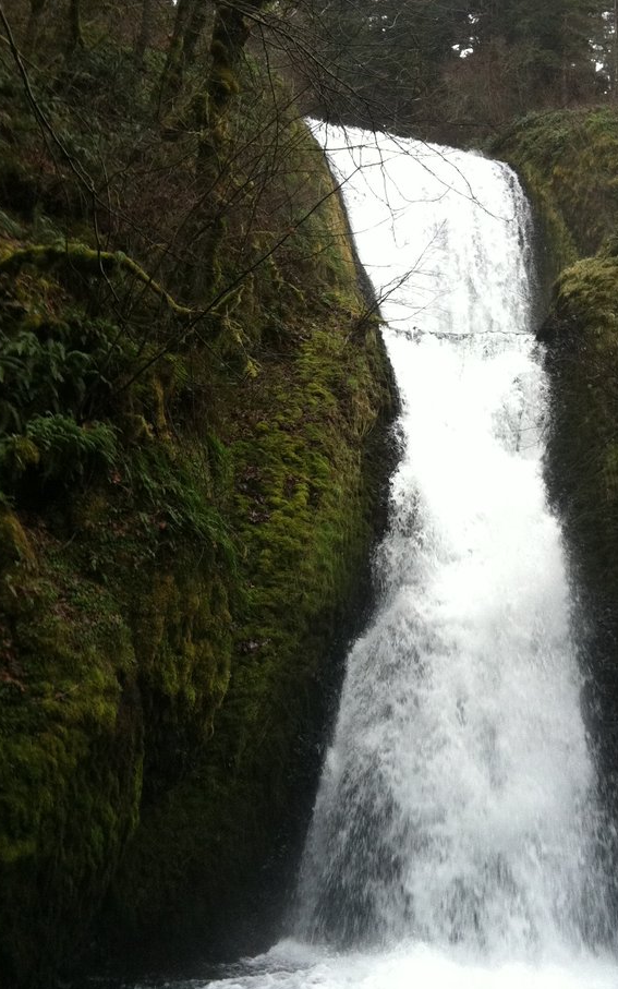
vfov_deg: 41.0
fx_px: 1320
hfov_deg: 26.1
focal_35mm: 49
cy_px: 462
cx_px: 439
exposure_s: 1/120
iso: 125
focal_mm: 3.85
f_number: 2.8
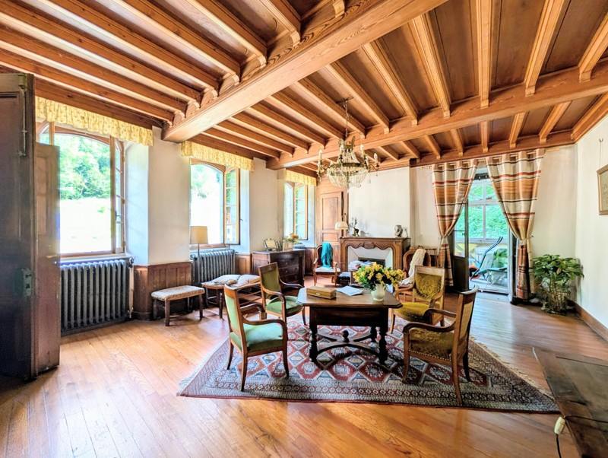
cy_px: 229
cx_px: 304
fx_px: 211
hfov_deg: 110.5
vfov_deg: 94.6
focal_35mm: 12
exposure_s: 1/81.8
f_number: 1.7
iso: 48
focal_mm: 2.02
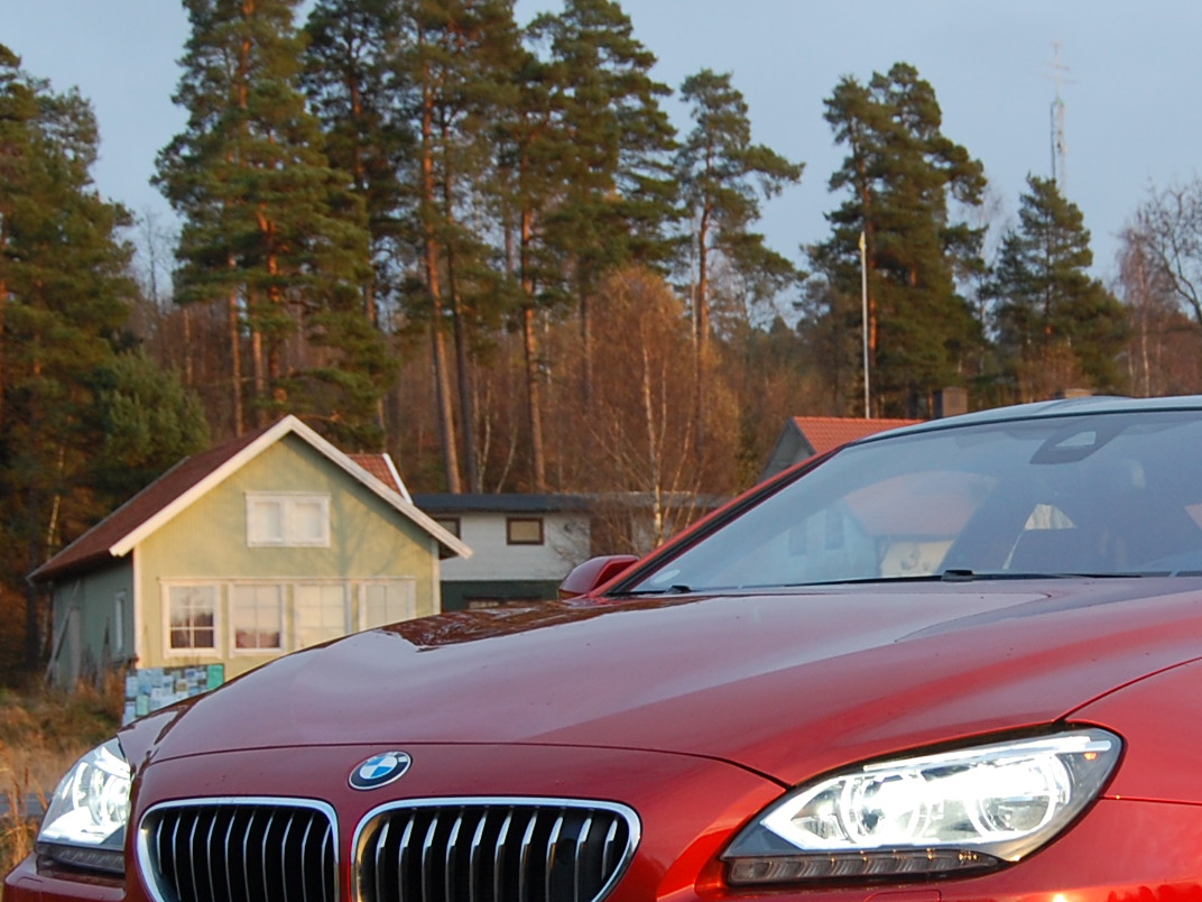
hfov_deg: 19.0
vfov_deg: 14.3
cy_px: 690
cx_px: 861
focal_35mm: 103
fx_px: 3577
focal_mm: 34
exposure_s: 1/125
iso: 400
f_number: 5.6
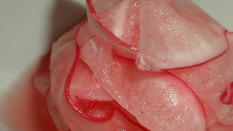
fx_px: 420
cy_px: 62
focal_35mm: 68
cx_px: 122
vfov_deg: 17.7
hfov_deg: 31.0
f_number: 8
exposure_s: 1/60
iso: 64
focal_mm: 7.9
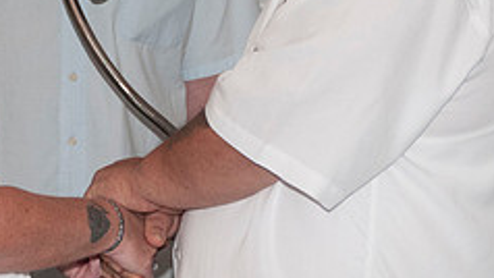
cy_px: -45
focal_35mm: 314
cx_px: 127
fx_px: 4114
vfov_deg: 3.9
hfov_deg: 6.9
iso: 800
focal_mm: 82
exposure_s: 1/125
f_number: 5.6
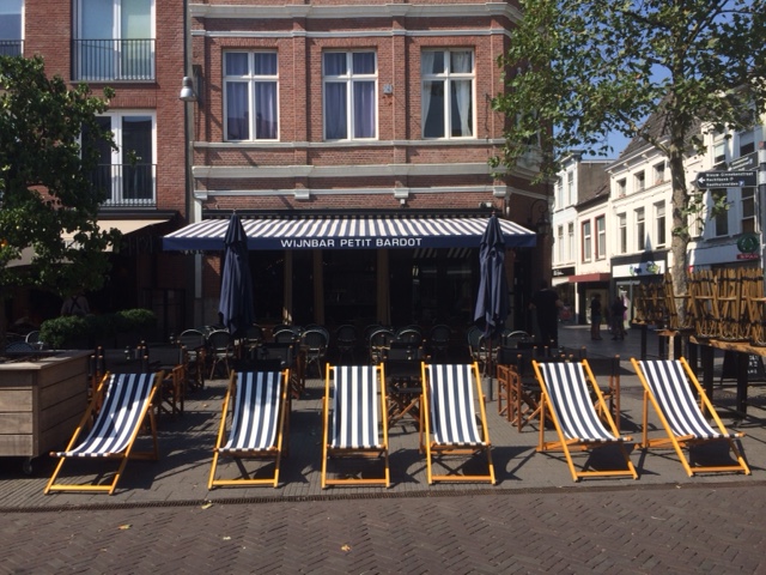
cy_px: 288
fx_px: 642
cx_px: 383
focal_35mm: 29
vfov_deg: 48.2
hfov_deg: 61.7
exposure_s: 1/2160
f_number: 2.2
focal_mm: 4.15
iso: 32
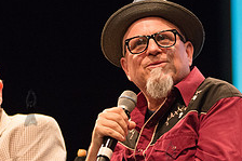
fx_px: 2176
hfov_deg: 6.4
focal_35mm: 324
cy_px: 159
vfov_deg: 4.2
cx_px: 170
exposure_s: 1/200
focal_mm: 125
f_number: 3.2
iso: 4000
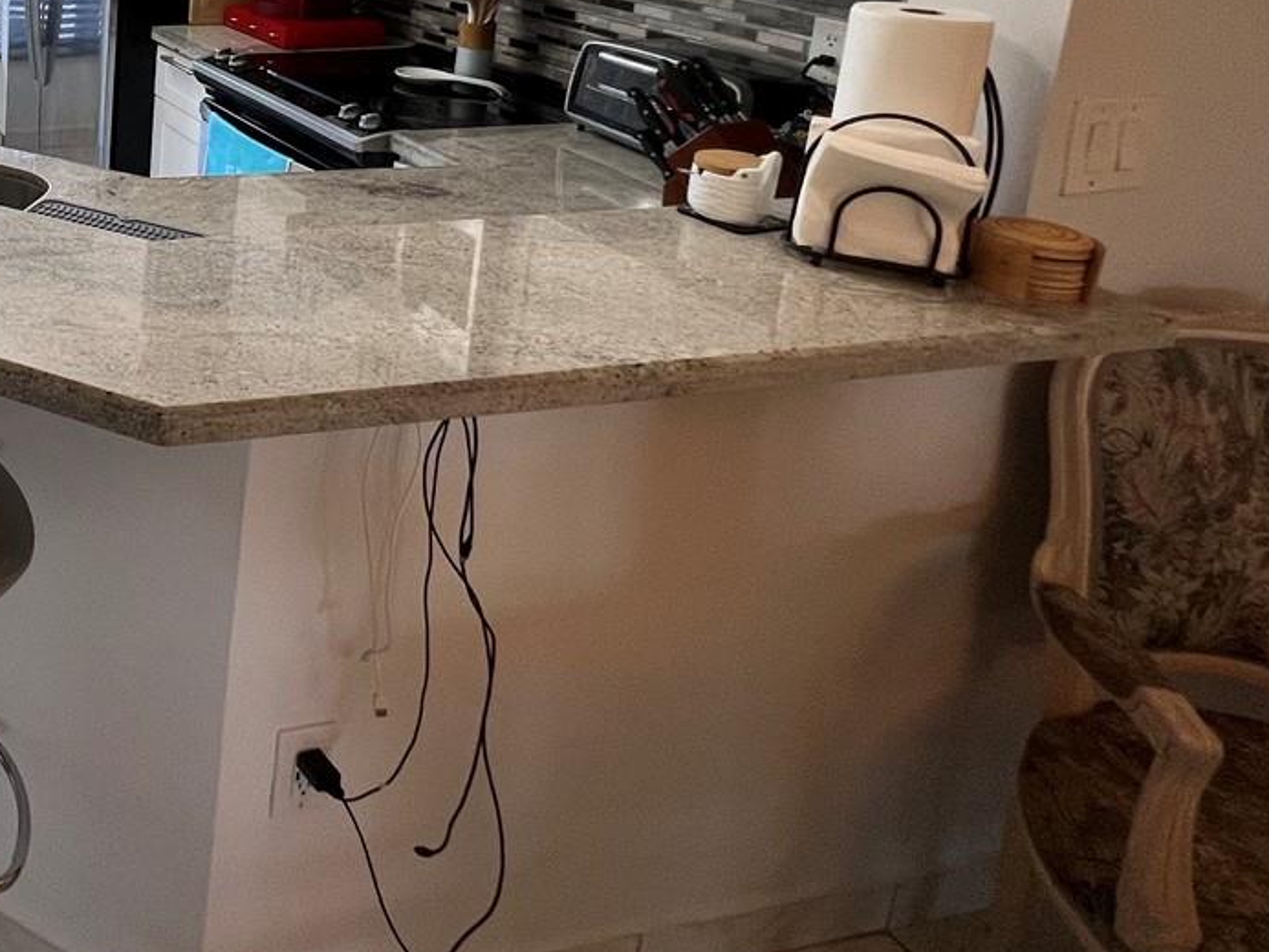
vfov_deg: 41.3
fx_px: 1100
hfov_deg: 44.7
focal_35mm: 30
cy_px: 18
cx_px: -143
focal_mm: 1.57
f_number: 1.8
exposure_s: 1/120
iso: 125
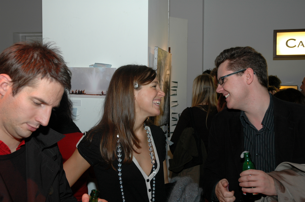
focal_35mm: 51
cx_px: 152
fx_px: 432
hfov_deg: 38.9
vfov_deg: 26.4
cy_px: 101
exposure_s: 1/60
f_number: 5
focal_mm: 34
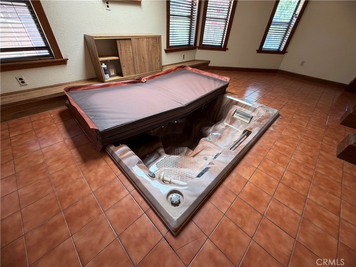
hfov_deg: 102.1
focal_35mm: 14
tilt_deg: -38.2
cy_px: 134
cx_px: 178
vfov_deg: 85.7
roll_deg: -2.7
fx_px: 144
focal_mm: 2.22
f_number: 2.2
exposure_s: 1/60
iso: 200
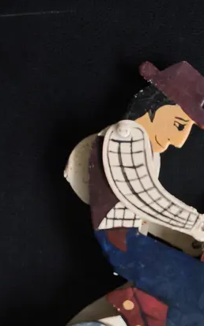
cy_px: 272
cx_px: 236
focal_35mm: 71
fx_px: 632
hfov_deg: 17.6
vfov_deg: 28.2
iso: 160
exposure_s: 1/120
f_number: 2
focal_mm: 2.87
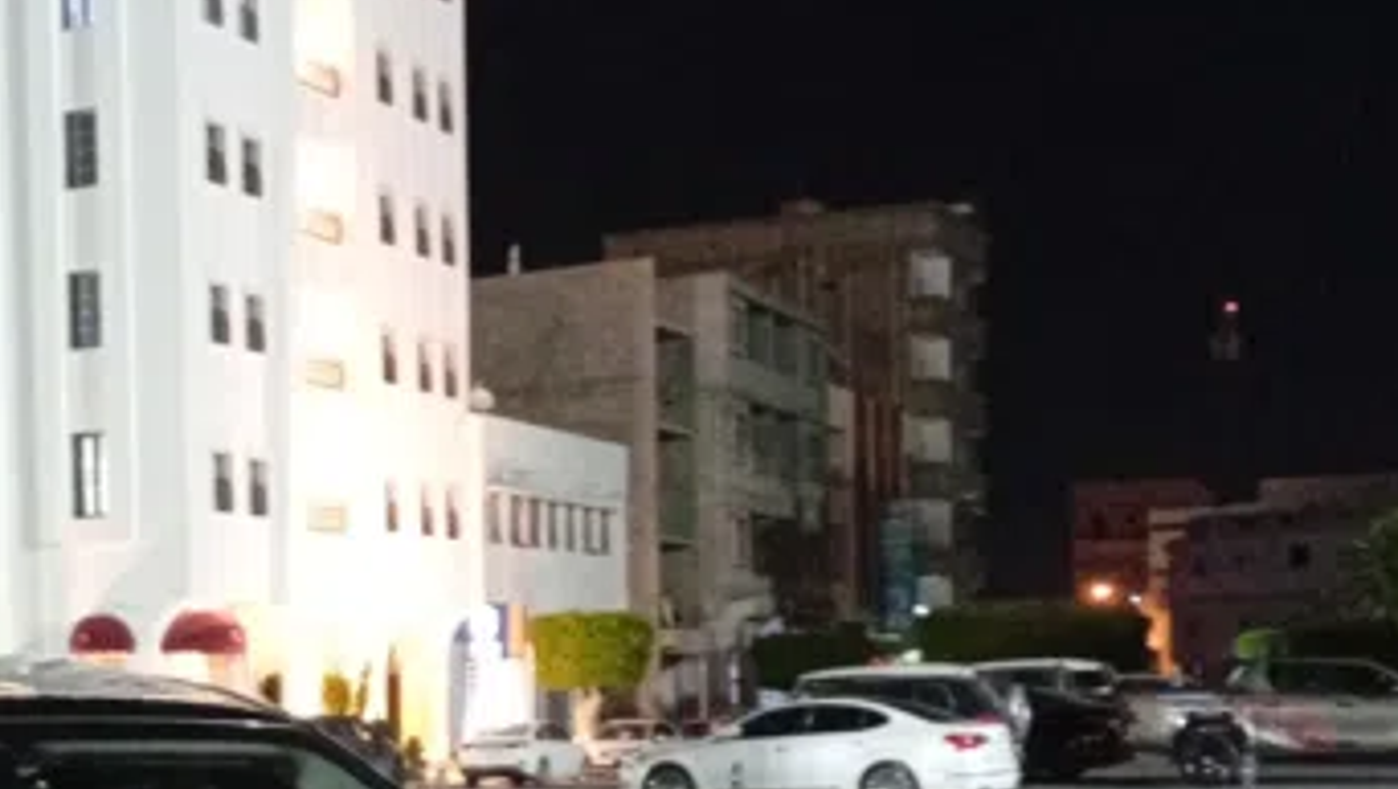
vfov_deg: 21.1
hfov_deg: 36.0
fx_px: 2040
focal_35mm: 55
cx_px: 192
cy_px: 801
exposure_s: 1/25
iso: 601
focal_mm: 3.84
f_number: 1.8
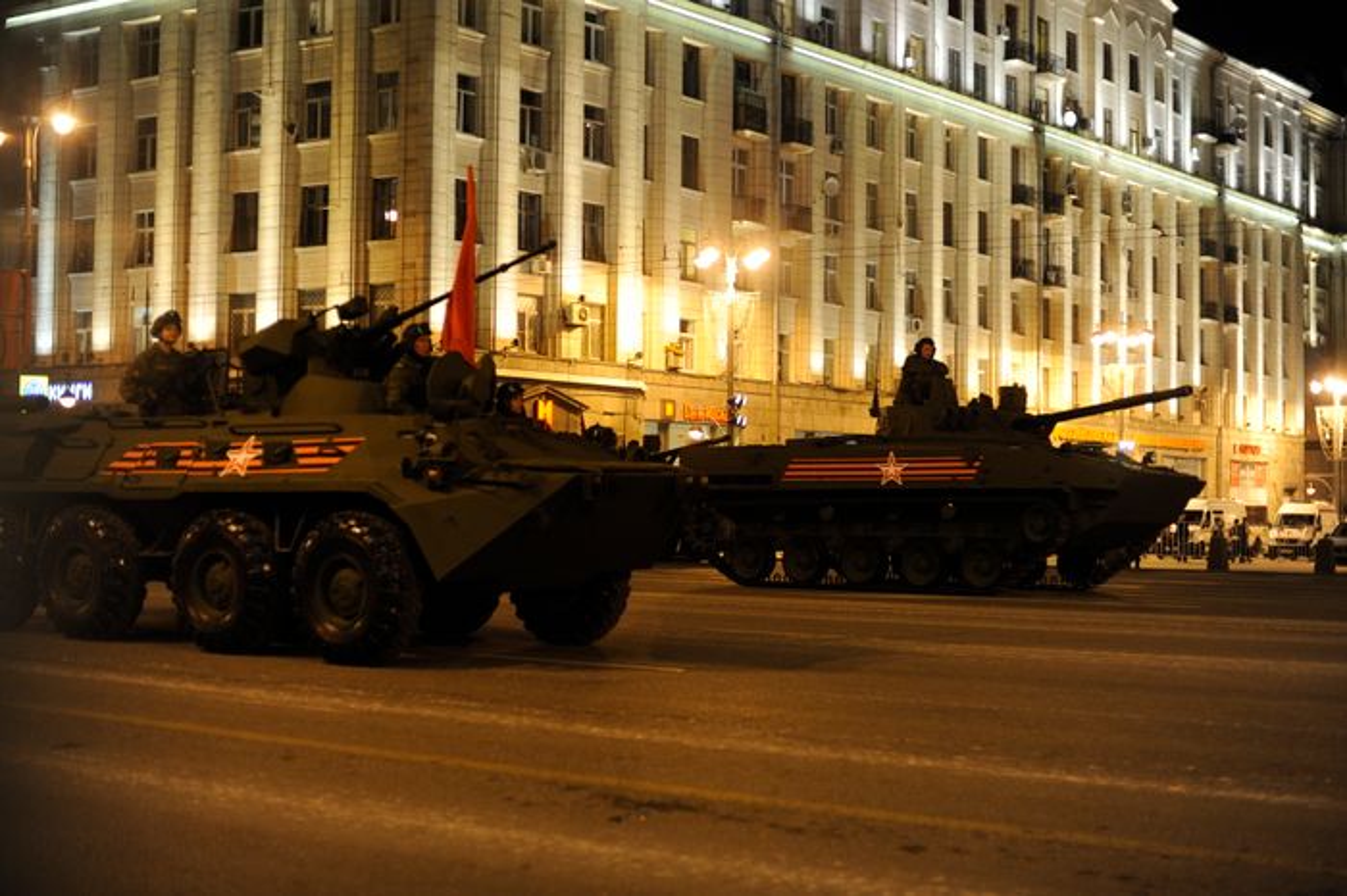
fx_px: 1870
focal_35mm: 50
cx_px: 674
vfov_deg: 27.0
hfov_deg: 39.6
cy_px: 448
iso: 1600
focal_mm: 50
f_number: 2.2
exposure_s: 1/100
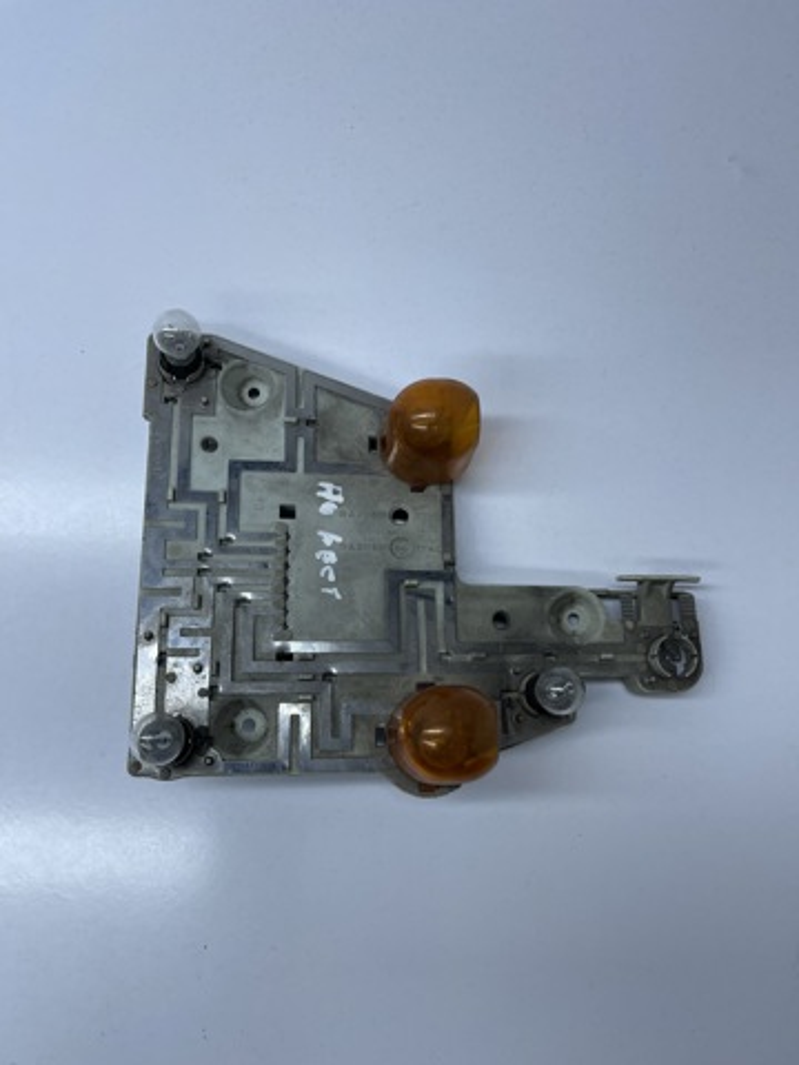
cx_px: 400
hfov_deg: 54.9
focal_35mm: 25
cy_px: 532
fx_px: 769
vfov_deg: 69.4
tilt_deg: -84.8
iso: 32
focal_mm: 5.1
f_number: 1.6
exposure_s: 1/1140
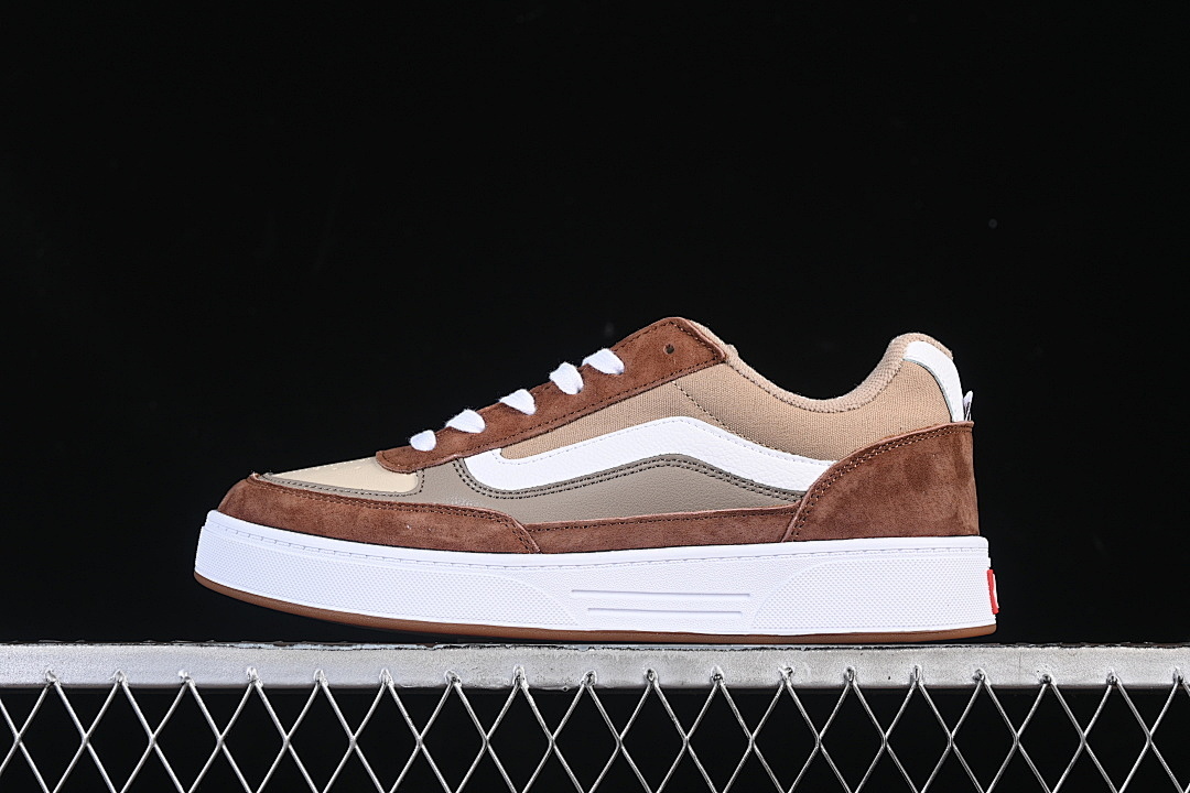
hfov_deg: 27.0
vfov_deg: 18.2
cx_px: 595
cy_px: 396
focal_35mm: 75
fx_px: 2479
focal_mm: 50
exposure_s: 1/80
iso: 160
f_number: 7.1
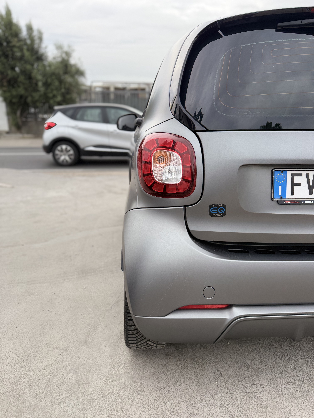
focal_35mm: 24
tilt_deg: -17.6
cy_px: 209
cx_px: 157
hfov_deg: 56.8
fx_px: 290
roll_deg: +0.0
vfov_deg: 71.6
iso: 100
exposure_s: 1/365
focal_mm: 6.76
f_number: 1.78
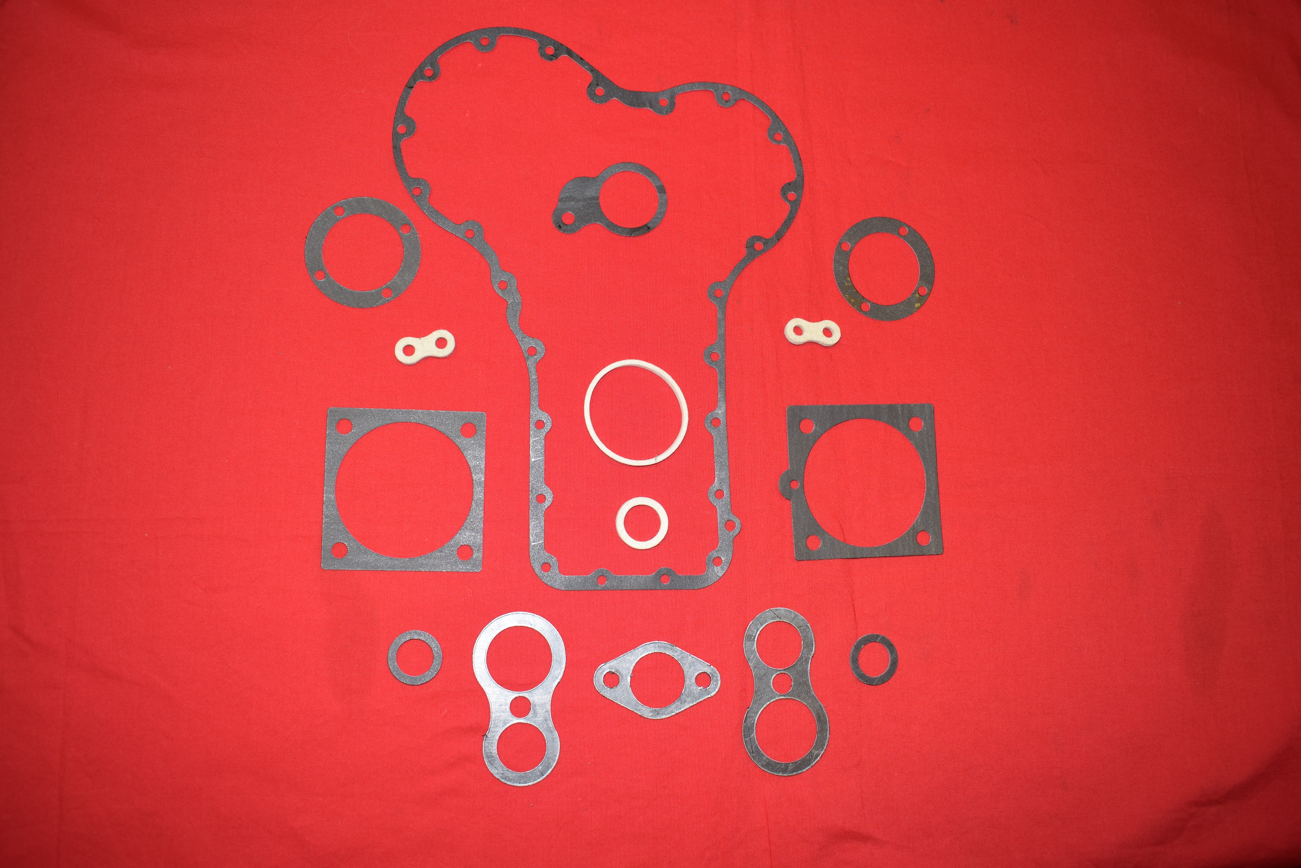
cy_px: 434
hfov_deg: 61.9
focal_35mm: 30
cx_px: 650
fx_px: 1084
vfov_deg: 43.6
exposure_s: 1/25
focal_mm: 20
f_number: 5
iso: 160
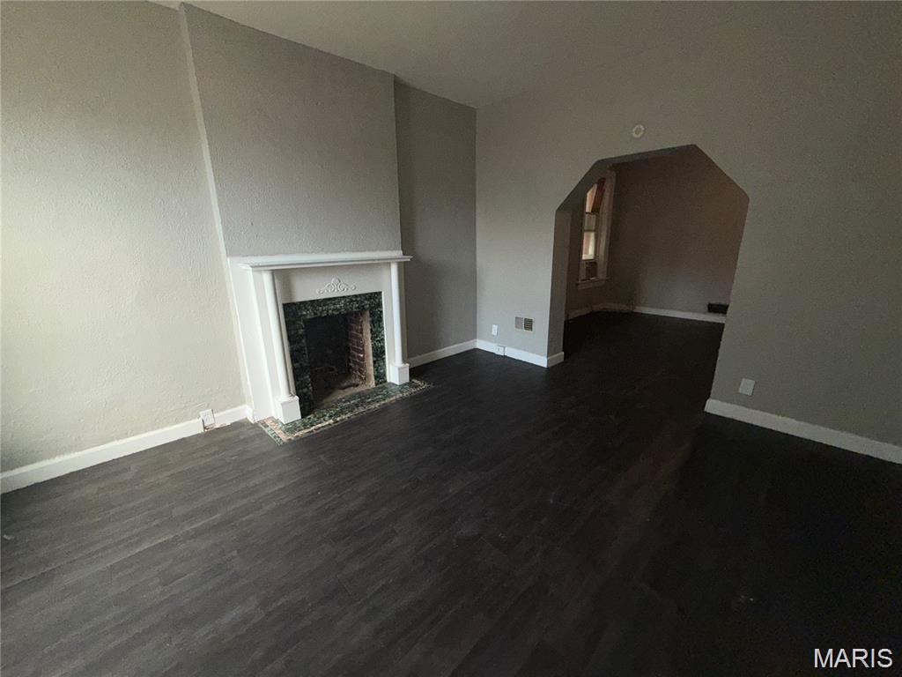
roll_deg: +1.3
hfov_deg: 102.1
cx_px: 451
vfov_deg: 85.7
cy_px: 338
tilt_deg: -13.5
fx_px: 365
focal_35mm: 14
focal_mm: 2.22
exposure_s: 1/117
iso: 80
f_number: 2.2
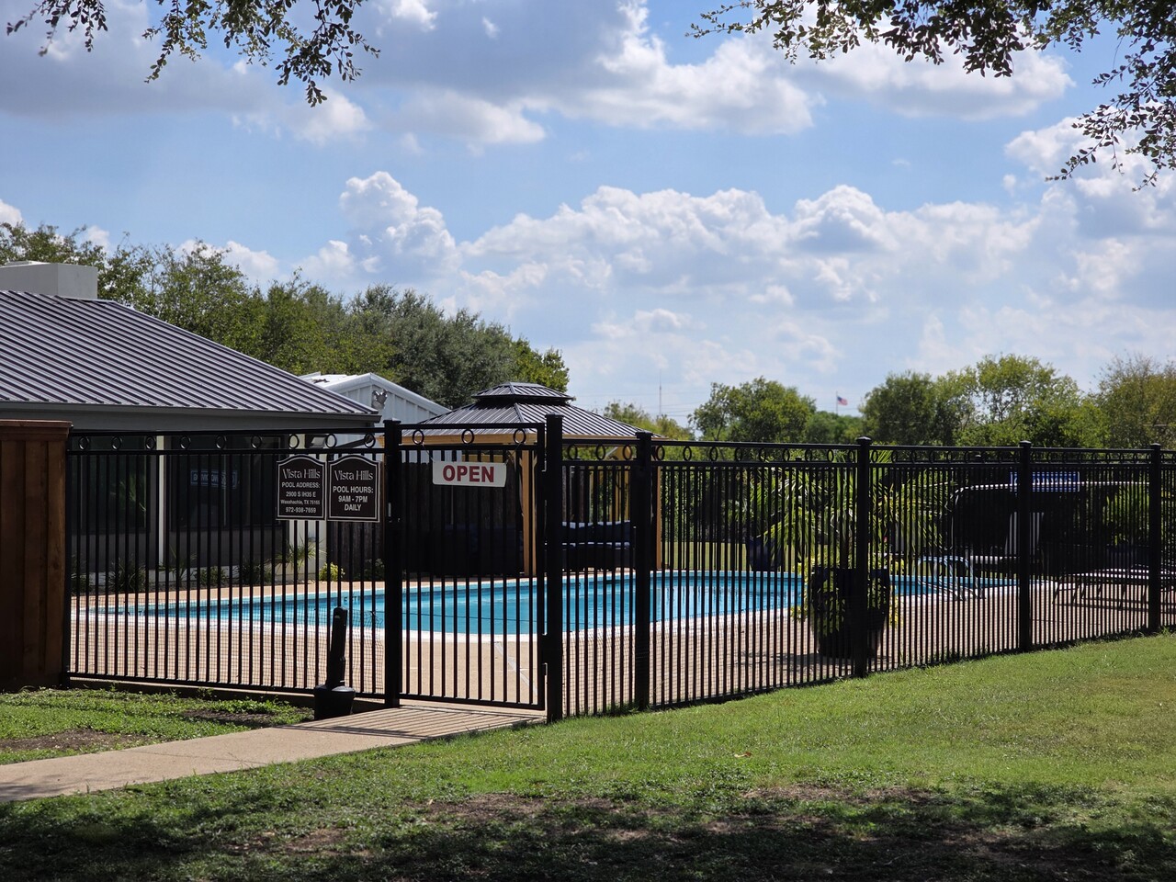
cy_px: 441
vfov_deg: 21.3
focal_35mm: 69
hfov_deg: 28.2
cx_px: 588
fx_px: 2344
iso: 50
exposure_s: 1/3168
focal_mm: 7.9
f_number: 2.4
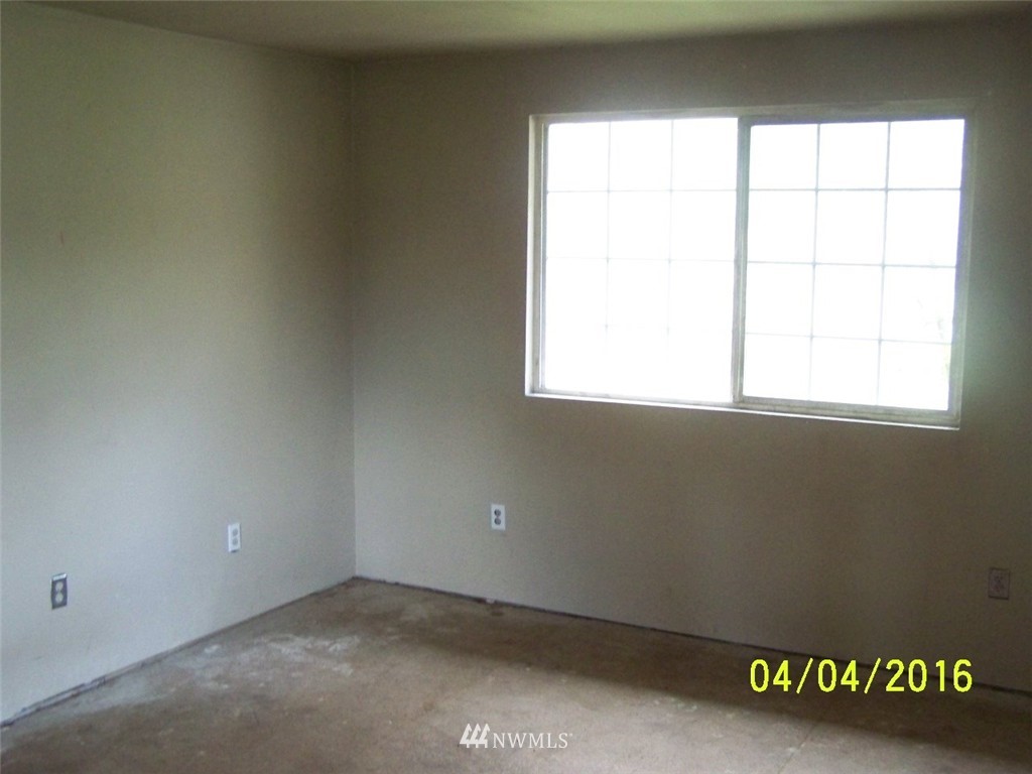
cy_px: 387
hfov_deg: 49.0
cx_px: 516
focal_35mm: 38
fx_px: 1133
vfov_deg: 37.7
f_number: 2.8
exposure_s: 1/30
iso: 400
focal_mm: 6.3
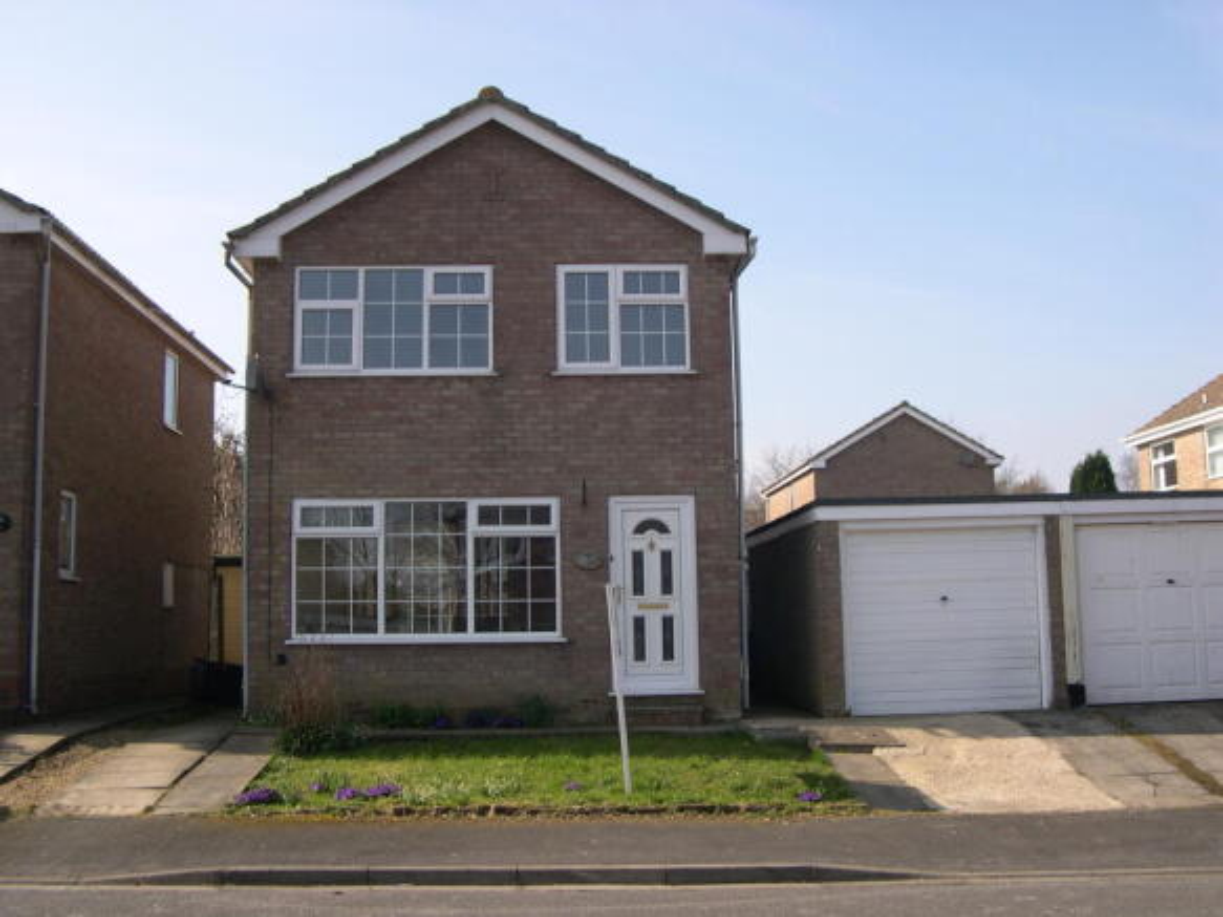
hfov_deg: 49.0
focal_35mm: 38
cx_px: 612
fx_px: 1342
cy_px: 458
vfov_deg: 37.7
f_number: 7.6
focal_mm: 8
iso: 100
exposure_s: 1/105
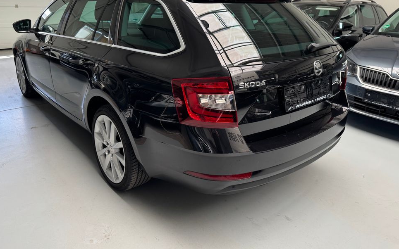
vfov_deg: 45.7
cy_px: 97
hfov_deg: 68.4
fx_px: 294
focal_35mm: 27
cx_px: 196
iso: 125
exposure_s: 1/121
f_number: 1.78
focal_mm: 6.76
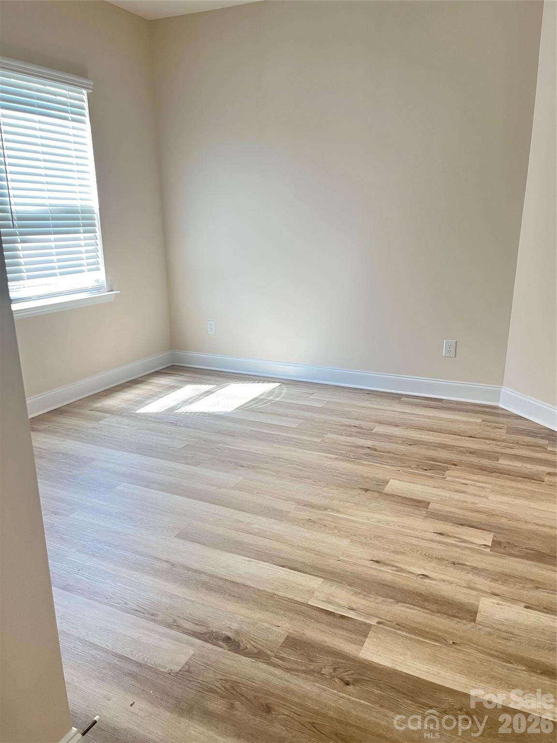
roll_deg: +0.7
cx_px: 278
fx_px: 558
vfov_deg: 67.3
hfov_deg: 53.1
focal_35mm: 26
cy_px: 372
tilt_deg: -15.8
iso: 160
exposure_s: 1/60
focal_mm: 5.1
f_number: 1.6
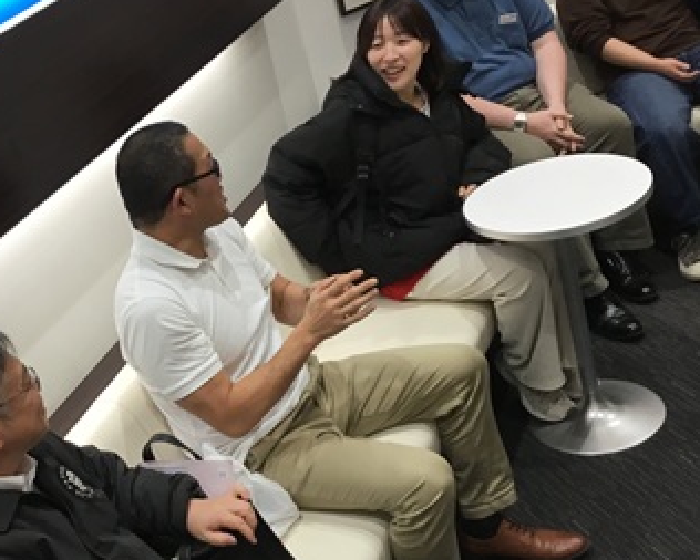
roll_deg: +19.5
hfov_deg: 34.4
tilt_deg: -22.1
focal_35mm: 53
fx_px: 1098
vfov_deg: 28.6
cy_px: 304
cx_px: 157
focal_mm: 3.3
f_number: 2.4
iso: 25
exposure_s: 1/33
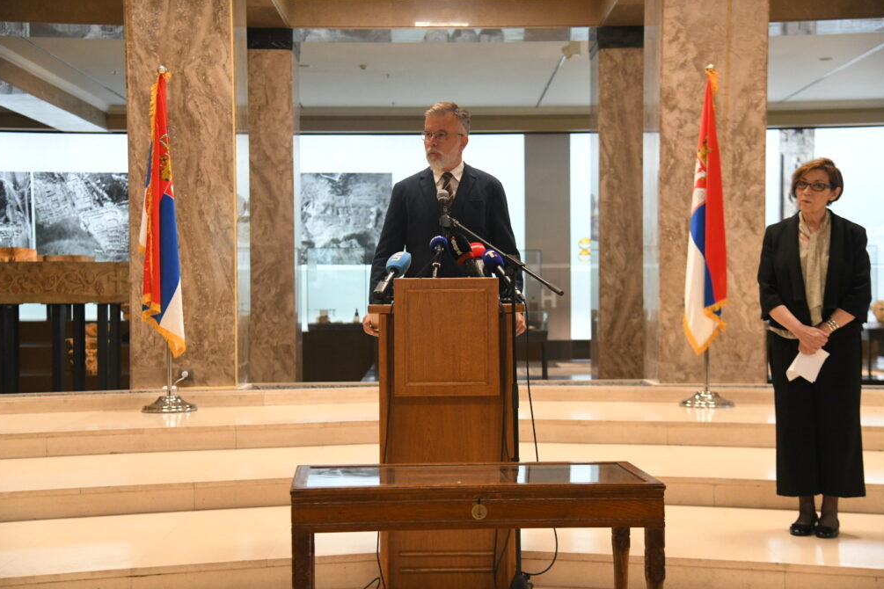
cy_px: 298
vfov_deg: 25.5
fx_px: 1301
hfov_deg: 37.5
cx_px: 444
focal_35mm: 53
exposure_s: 1/100
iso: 3200
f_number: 4
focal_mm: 52
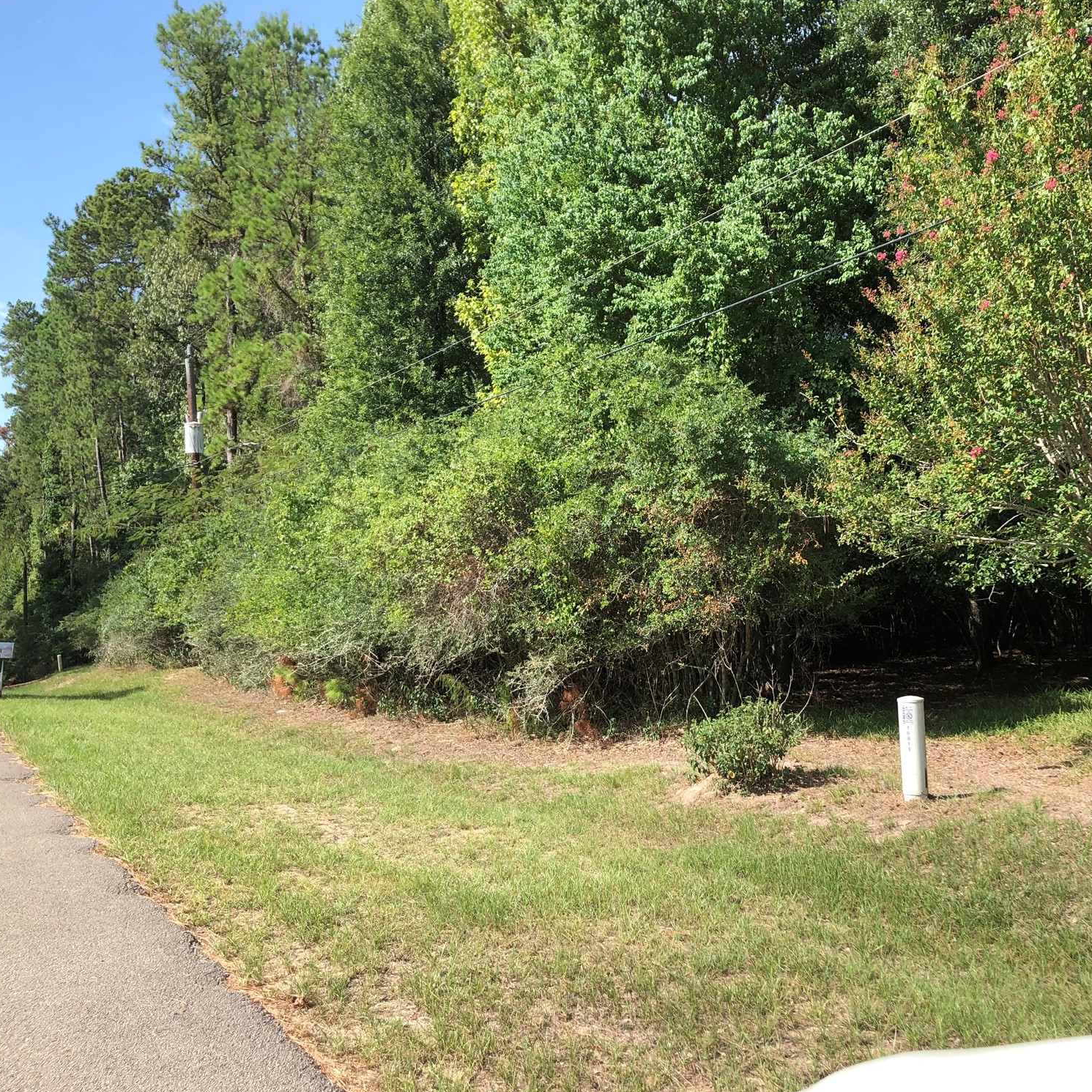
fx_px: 1213
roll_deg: +1.7
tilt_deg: +5.7
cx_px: 661
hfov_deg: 48.1
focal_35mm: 34
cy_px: 544
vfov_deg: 48.5
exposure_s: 1/813
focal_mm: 3.99
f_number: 1.8
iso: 20
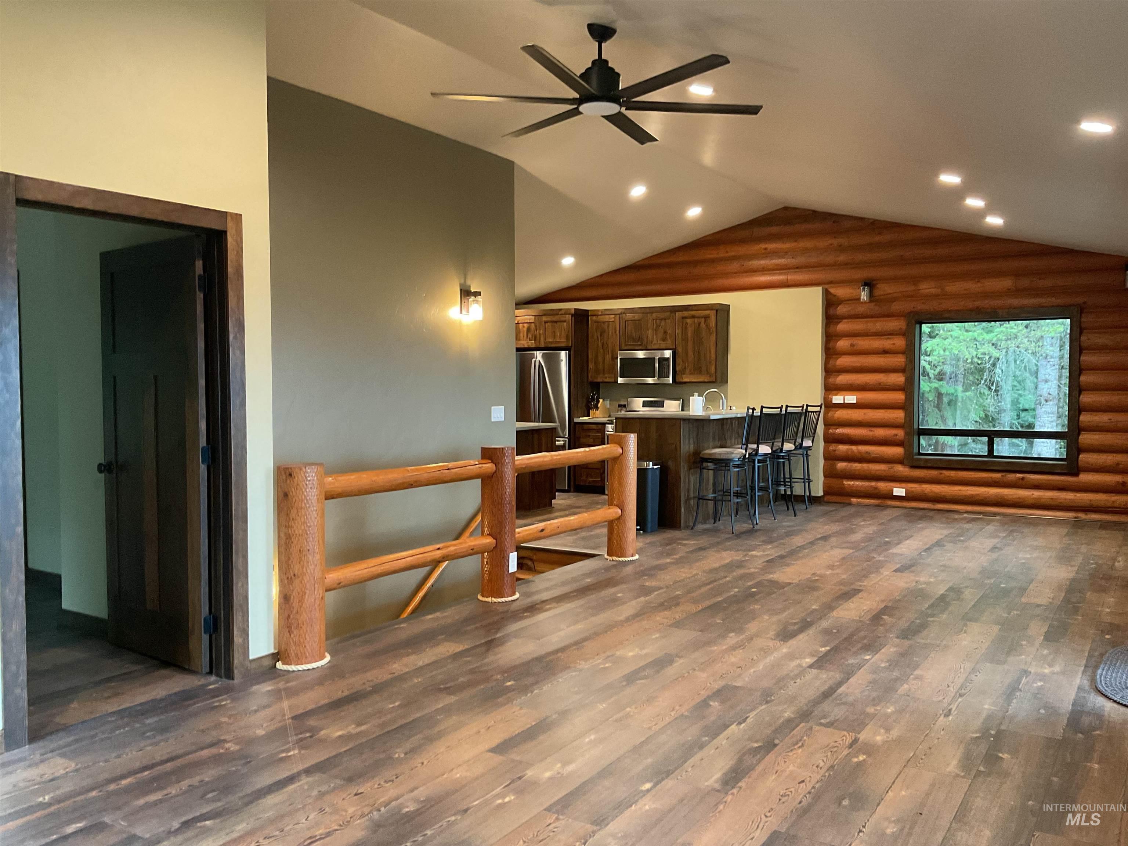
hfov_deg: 61.7
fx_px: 945
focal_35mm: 29
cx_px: 564
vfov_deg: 48.2
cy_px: 423
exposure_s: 1/60
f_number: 1.8
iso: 250
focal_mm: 3
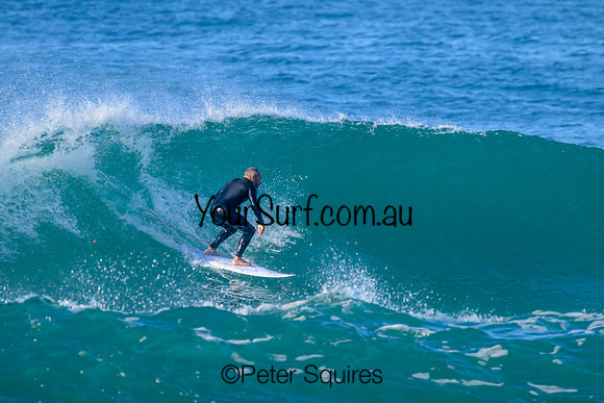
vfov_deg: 1.7
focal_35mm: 824
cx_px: 302
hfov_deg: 2.5
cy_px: 202
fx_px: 13829
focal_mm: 800
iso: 2500
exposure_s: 1/2000
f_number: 11
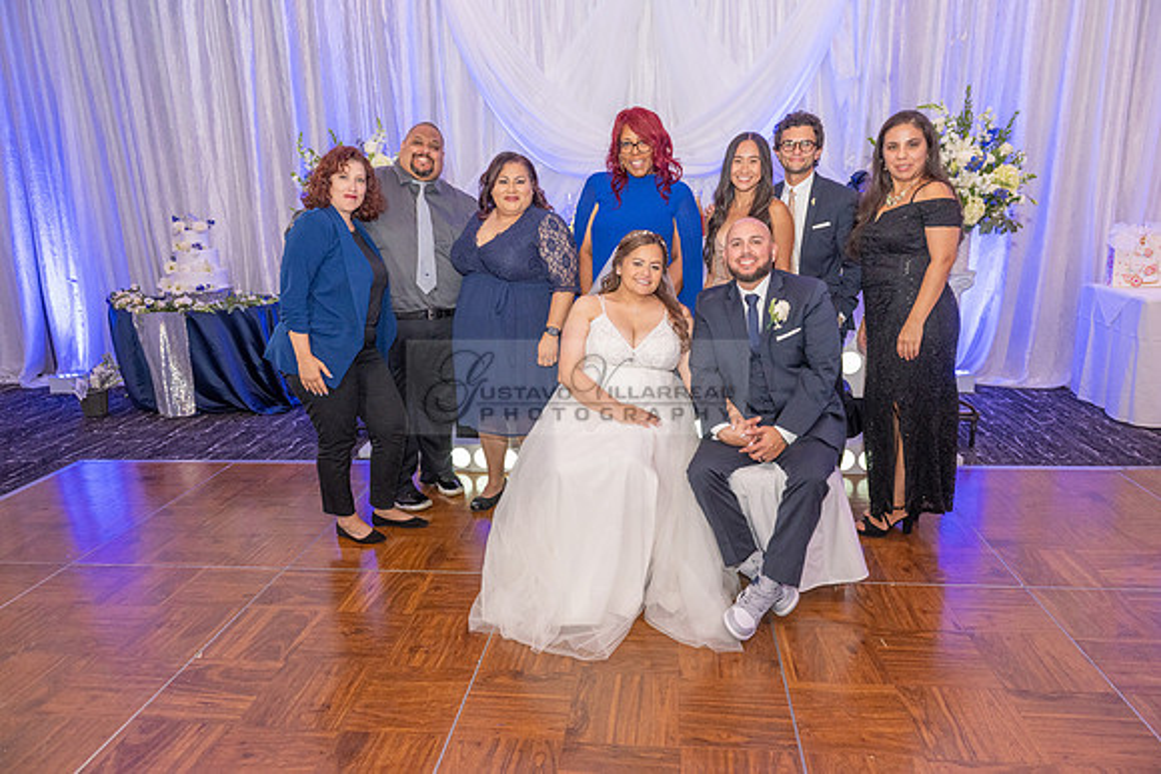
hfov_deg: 73.7
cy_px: 387
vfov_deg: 53.2
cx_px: 580
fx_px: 774
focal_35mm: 24
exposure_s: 1/200
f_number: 4
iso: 1600
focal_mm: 24
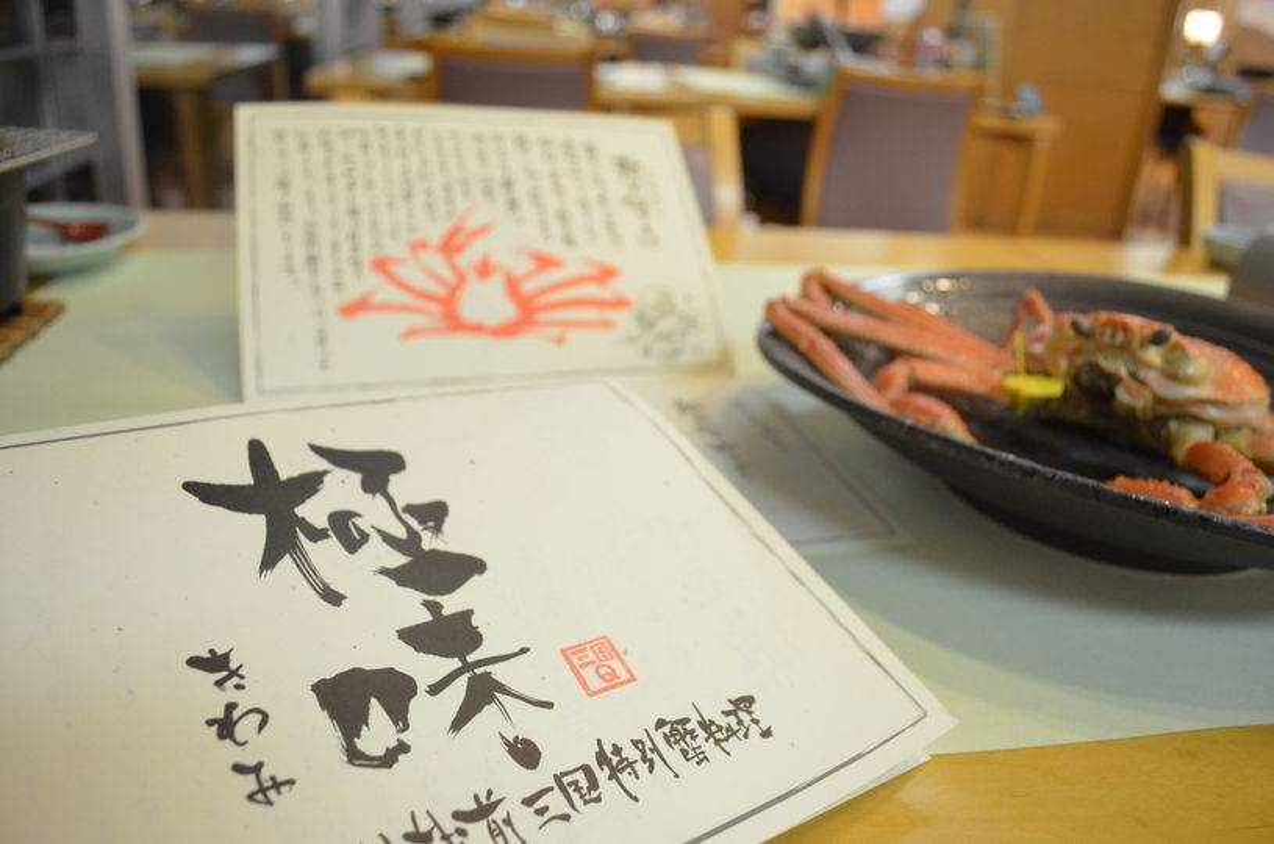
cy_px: 422
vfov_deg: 47.7
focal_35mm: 27
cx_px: 637
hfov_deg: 67.5
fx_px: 954
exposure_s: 1/60
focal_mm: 18
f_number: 4
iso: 1400
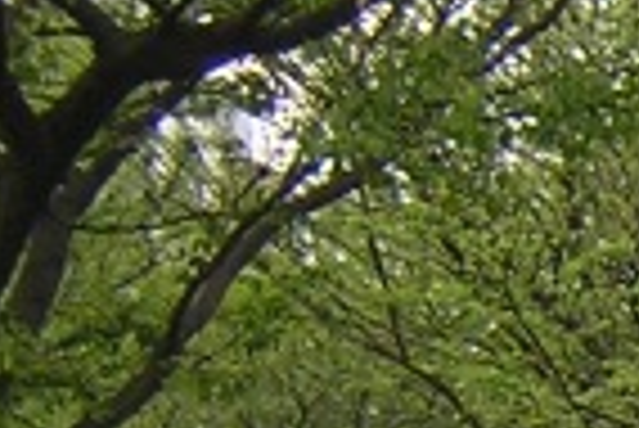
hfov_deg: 8.9
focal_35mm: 211
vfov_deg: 6.4
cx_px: 1476
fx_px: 3749
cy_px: 779
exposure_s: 1/223
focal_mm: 4.7
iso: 100
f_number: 2.6
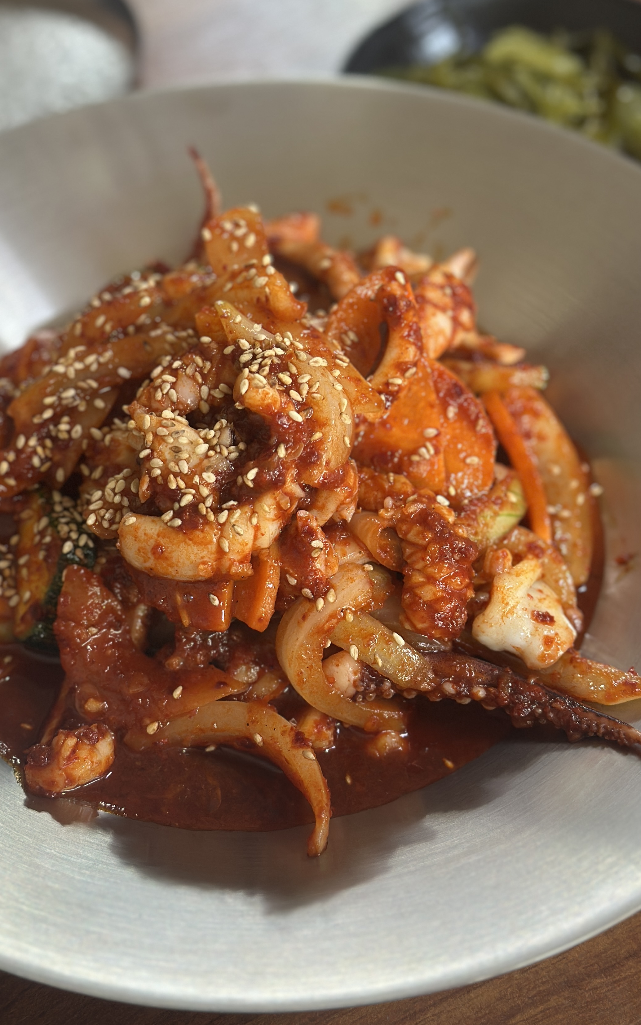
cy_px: 414
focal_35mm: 62
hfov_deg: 20.9
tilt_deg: -48.0
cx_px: 225
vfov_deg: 32.9
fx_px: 1733
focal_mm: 6.86
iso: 160
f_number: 1.78
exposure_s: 1/60
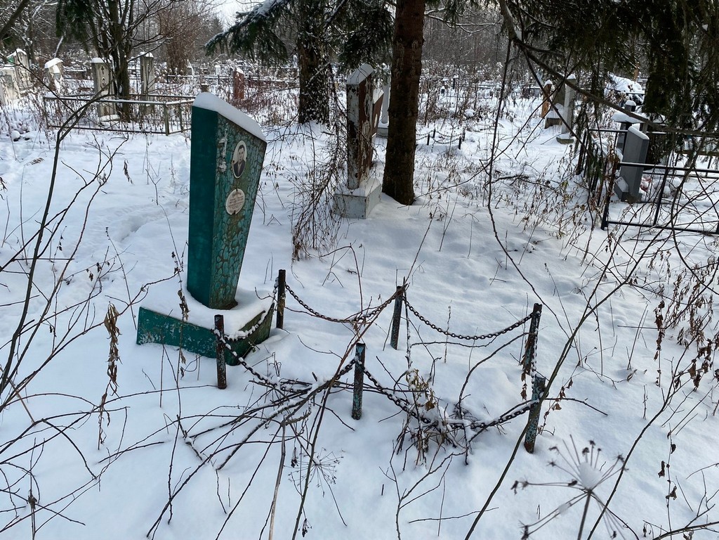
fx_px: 540
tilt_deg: -21.1
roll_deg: +2.4
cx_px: 360
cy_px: 270
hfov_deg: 67.3
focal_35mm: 26
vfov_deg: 53.1
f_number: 1.8
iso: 32
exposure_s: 1/742
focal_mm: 4.25
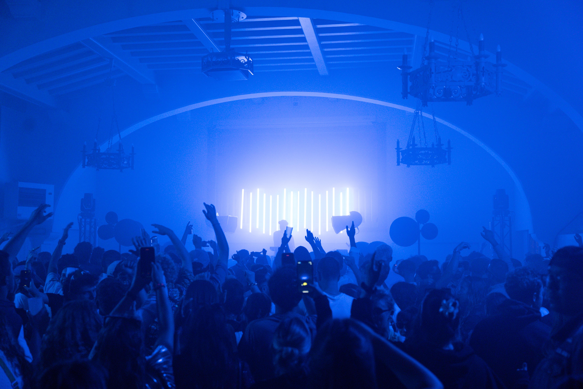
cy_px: 194
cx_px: 292
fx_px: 654
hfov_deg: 48.0
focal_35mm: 40
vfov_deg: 33.1
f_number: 3.5
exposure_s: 1/125
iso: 6400
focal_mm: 40.4
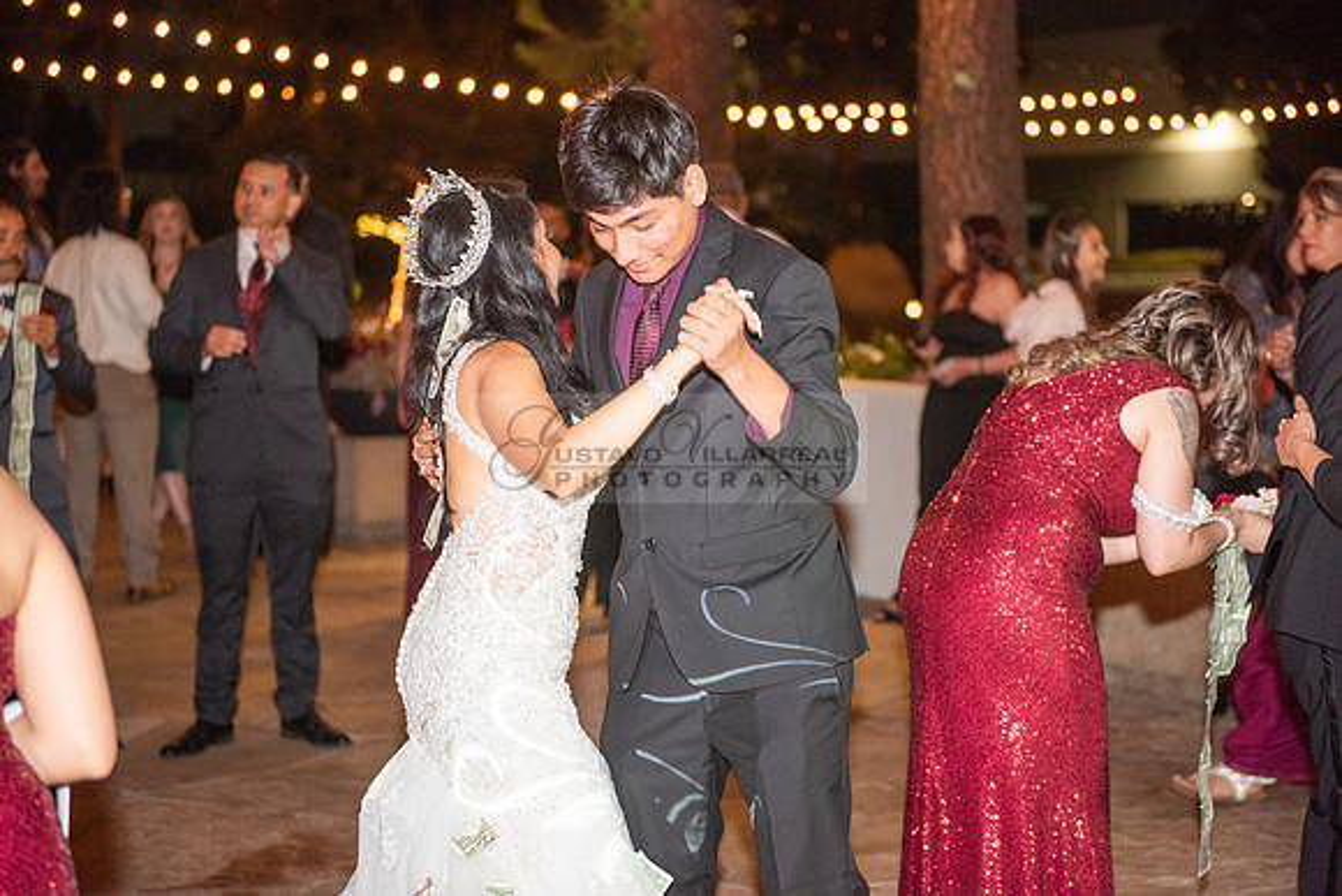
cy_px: 448
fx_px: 2610
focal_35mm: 70
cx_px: 671
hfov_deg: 28.8
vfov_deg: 19.5
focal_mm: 70
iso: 1250
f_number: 2.8
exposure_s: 1/125
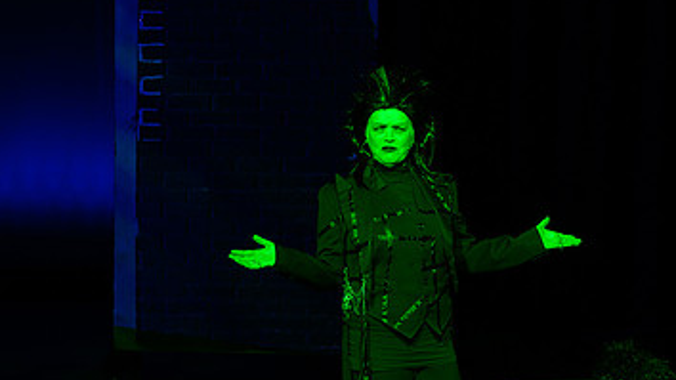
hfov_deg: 17.1
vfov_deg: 9.7
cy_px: 277
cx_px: 401
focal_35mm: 125
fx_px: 2240
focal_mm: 47
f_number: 5
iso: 800
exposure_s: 1/125
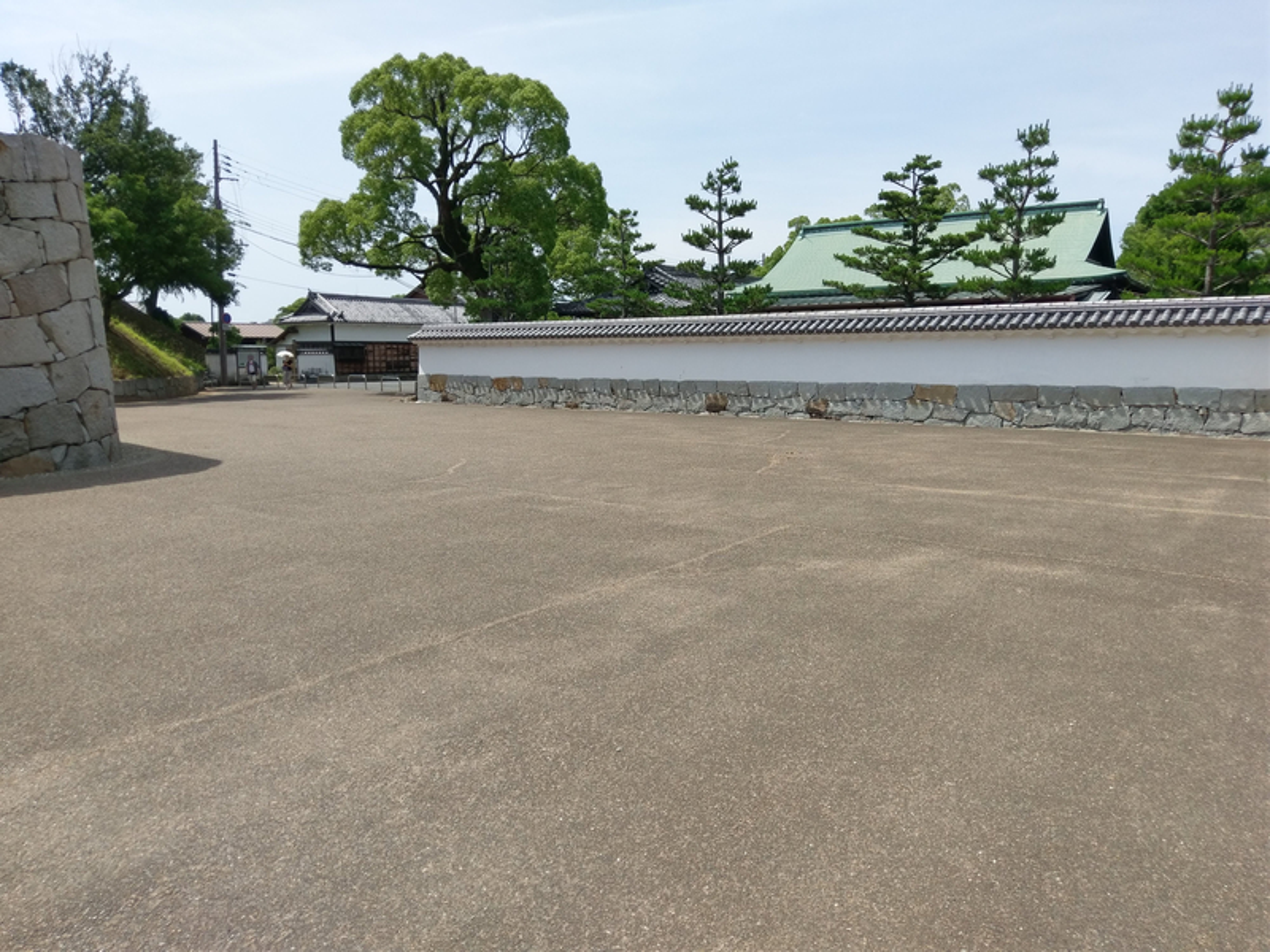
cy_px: 476
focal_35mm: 26
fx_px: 954
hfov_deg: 67.3
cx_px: 635
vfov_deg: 53.1
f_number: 1.8
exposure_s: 1/2824
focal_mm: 4.58
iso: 100
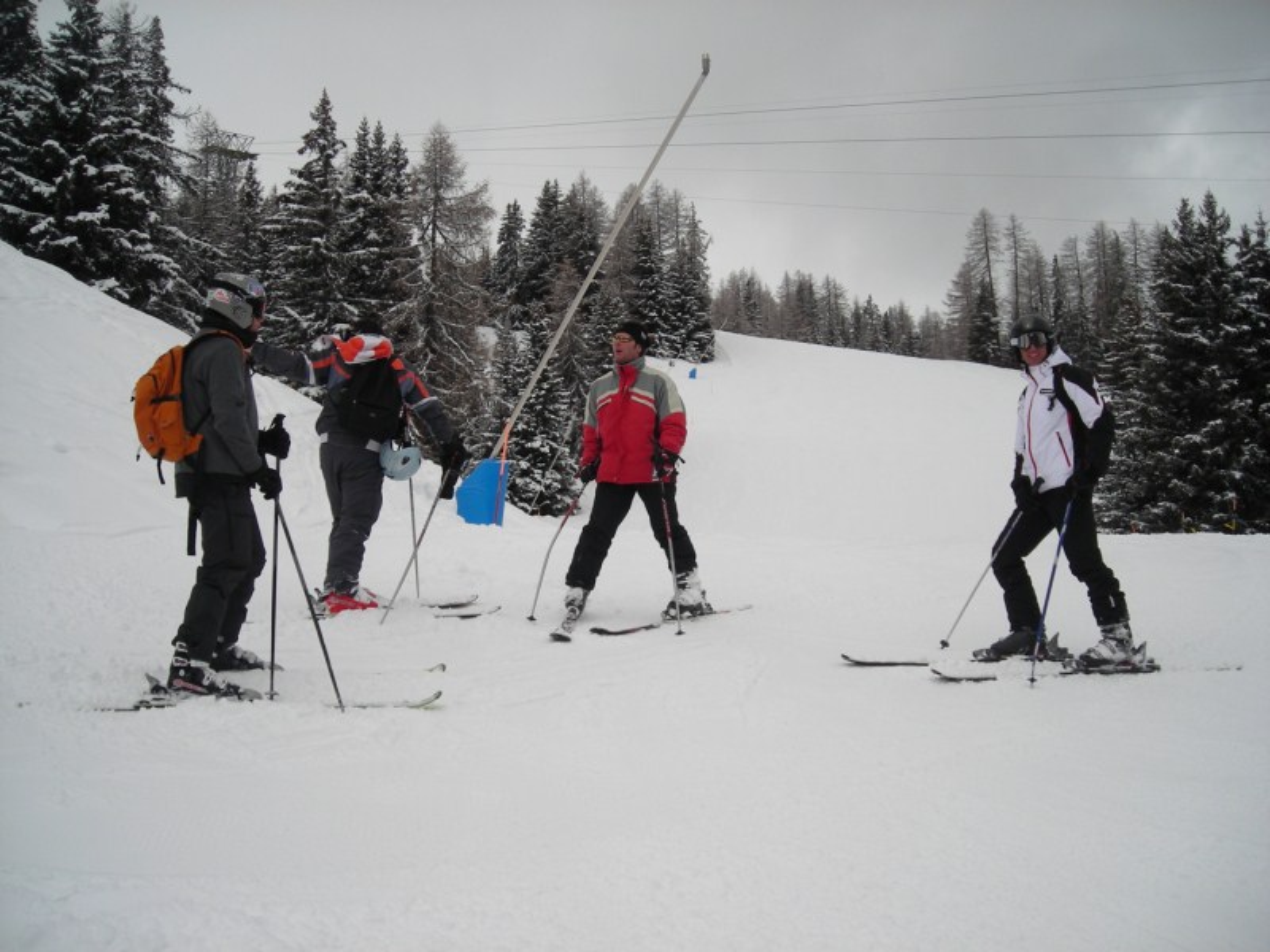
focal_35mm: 38
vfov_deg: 37.7
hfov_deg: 49.0
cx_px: 635
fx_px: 1394
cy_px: 476
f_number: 6.4
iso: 50
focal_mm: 6.3
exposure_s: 1/372
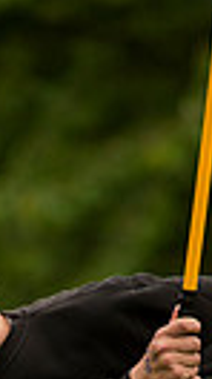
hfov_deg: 1.1
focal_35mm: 1072
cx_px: 0
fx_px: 10741
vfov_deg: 2.0
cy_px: 643
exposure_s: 1/2000
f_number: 5.6
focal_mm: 300
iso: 400
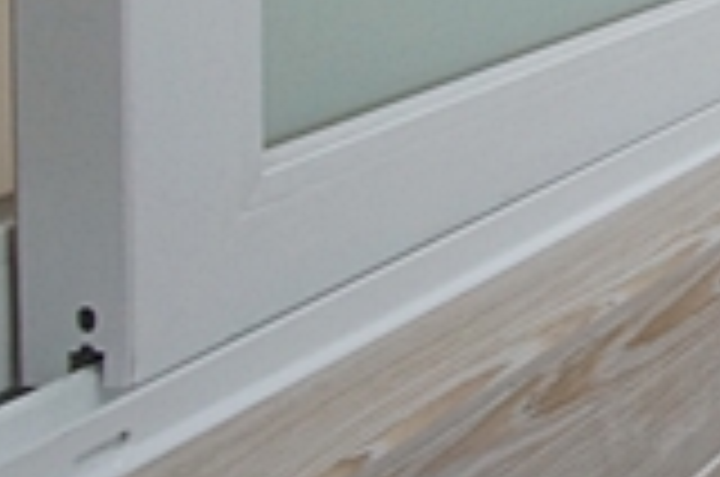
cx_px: 1791
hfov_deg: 14.4
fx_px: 1647
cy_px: -382
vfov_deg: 14.5
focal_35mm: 82
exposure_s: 1/13
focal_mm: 11
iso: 800
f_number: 9
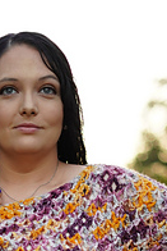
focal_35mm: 163
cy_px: 388
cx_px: 31
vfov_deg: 12.0
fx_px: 1132
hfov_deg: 8.4
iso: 400
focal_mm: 50
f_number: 1.8
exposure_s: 1/250
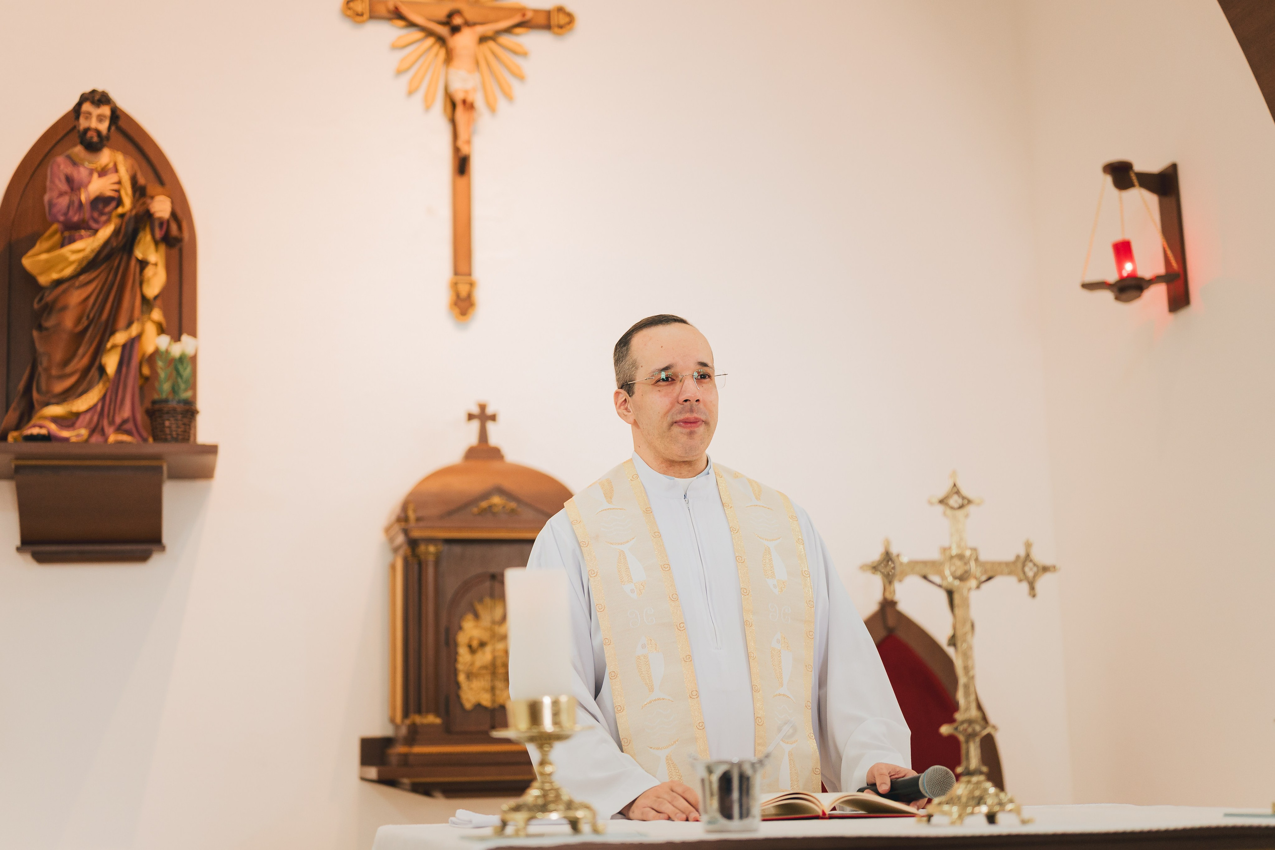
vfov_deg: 26.0
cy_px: 425
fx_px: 1839
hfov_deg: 38.2
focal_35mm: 52
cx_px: 638
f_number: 1.8
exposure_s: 1/250
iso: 1600
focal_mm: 50
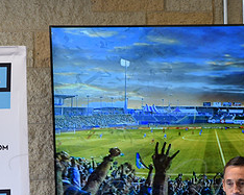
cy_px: 201
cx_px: 216
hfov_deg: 12.1
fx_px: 1141
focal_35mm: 158
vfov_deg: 9.7
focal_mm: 68
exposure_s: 1/60
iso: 400
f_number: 3
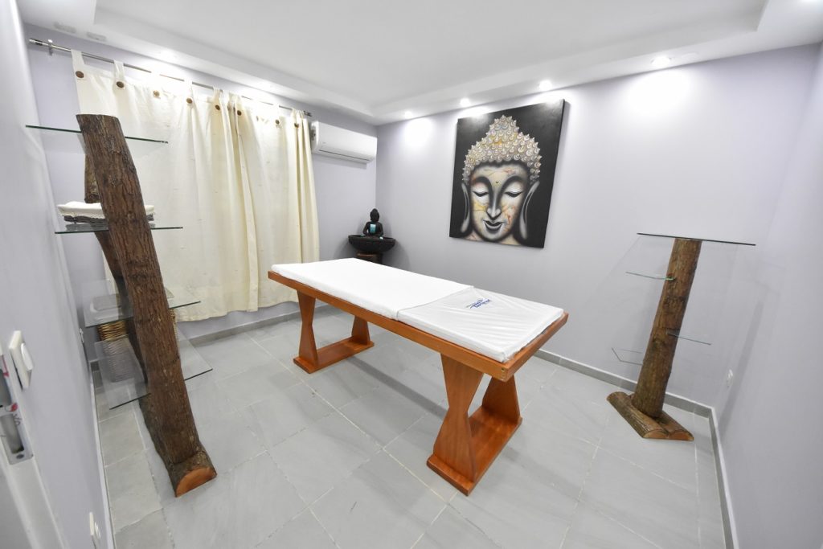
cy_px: 274
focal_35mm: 12
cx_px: 412
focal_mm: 8
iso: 3200
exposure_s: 1/125
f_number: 7.1
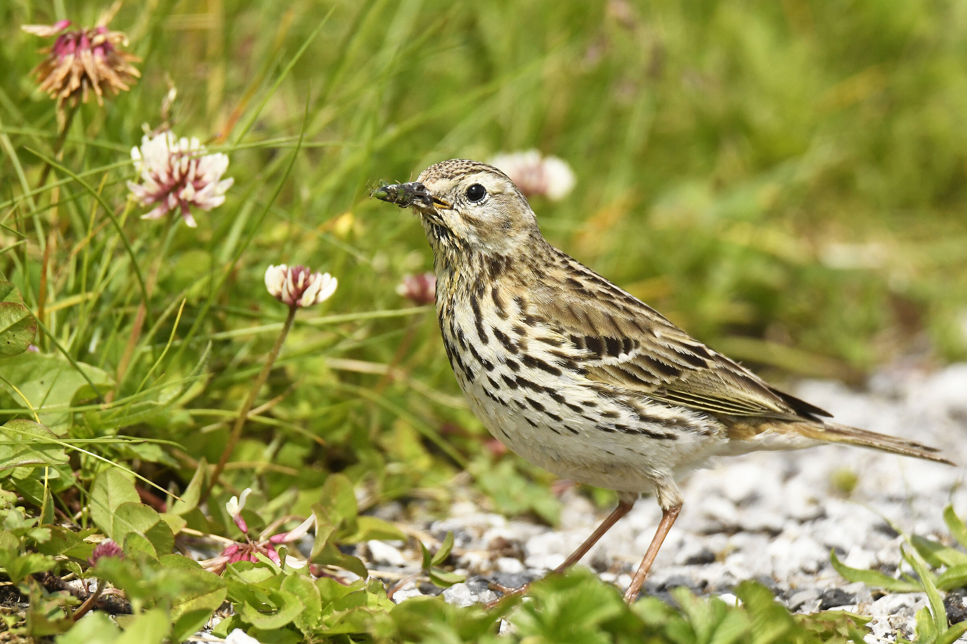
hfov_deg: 3.4
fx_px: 16115
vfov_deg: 2.3
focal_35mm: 600
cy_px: 322
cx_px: 484
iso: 1000
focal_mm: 600
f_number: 7.1
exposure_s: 1/3200
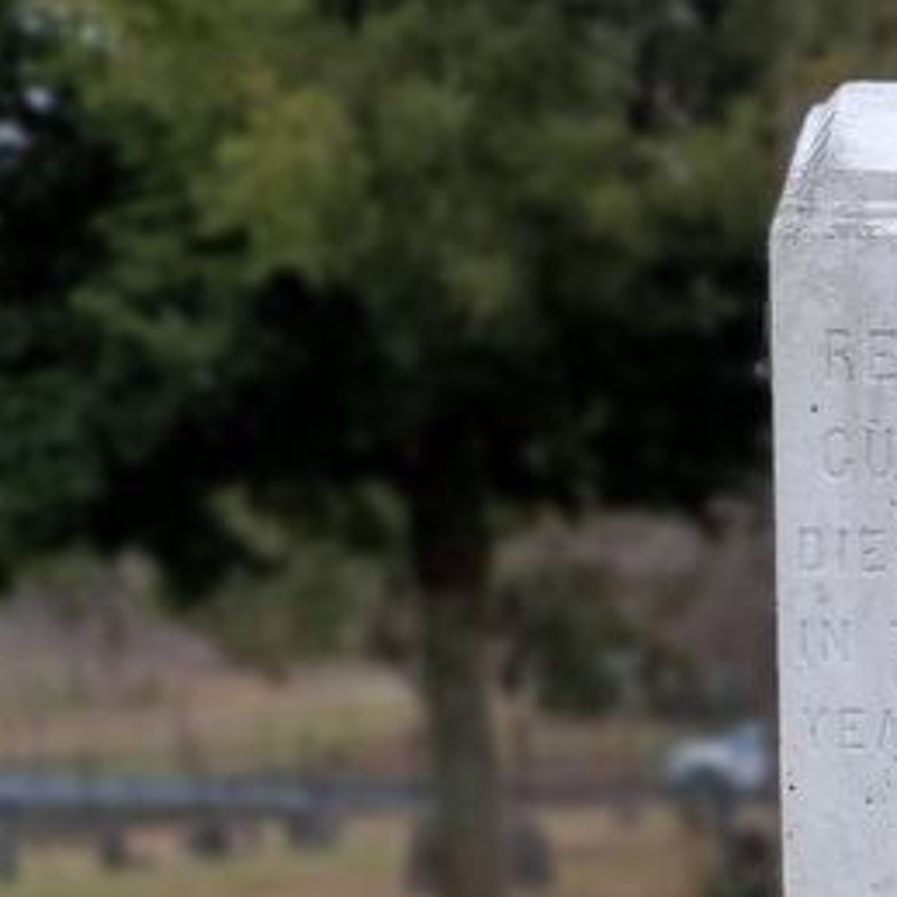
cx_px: 1015
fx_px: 2082
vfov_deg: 20.5
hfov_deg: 22.8
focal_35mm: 71
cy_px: 1380
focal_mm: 4.3
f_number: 1.5
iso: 50
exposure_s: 1/769
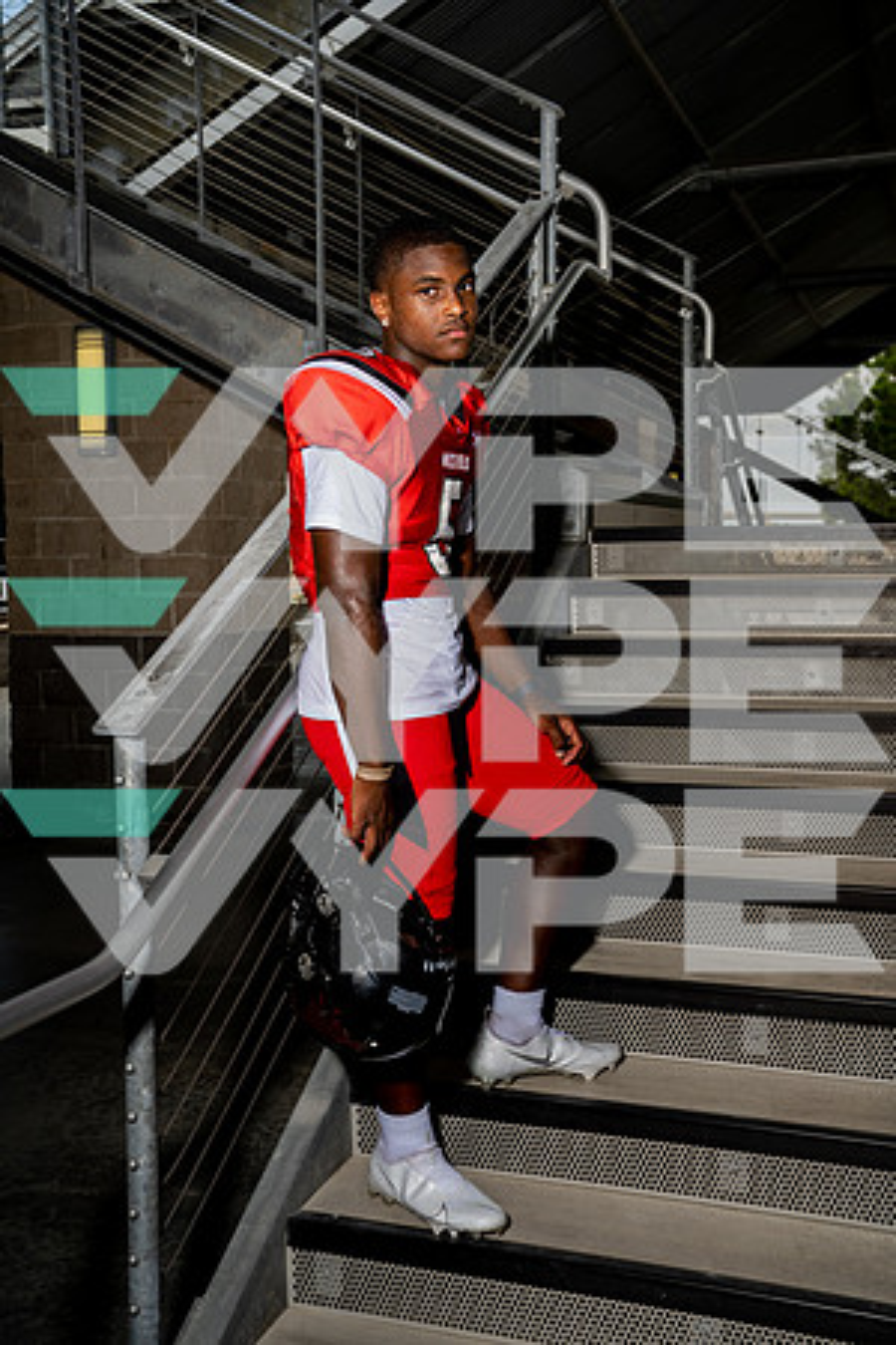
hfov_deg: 34.2
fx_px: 1456
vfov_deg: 49.6
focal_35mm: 39
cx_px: 448
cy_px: 672
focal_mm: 39
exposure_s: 1/250
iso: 100
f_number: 6.3
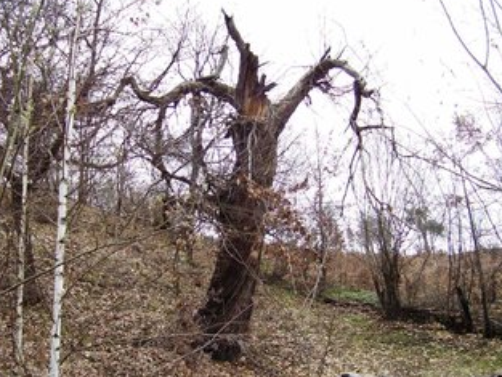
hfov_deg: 48.9
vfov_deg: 37.7
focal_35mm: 38
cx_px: 233
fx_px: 551
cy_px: 187
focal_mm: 5.6
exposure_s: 1/250
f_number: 2.7
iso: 80
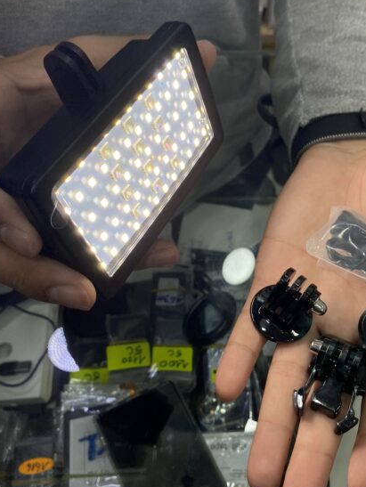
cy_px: 258
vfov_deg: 48.9
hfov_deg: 37.3
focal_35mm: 38
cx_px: 248
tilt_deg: -59.5
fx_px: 535
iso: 32
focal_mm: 4.25
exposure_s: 1/658
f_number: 1.8
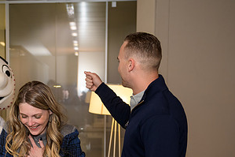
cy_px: 139
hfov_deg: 29.0
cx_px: 44
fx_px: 444
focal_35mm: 68
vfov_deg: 19.6
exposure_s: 1/125
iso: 400
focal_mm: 35
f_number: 3.2
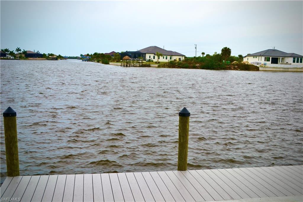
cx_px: 152
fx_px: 353
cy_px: 101
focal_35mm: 42
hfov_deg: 46.4
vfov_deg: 31.9
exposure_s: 1/250
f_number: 8
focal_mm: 28
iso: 100
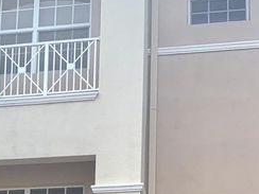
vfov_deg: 12.9
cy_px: 290
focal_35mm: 109
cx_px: -11
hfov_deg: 17.5
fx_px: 816
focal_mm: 4.25
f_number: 1.8
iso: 25
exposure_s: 1/1350
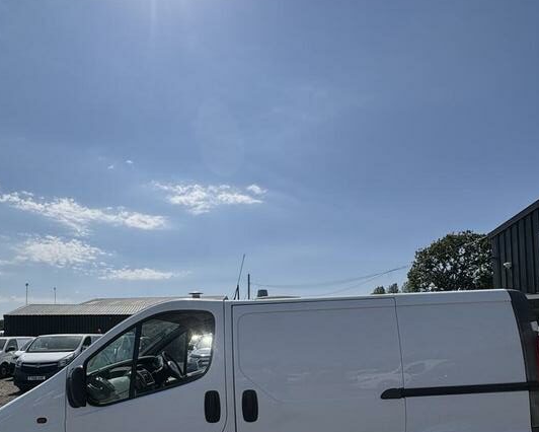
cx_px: 268
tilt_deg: +6.0
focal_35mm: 23
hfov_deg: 72.6
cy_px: 317
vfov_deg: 58.2
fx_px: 367
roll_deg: +1.2
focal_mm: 2.22
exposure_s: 1/4630
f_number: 2.2
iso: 50
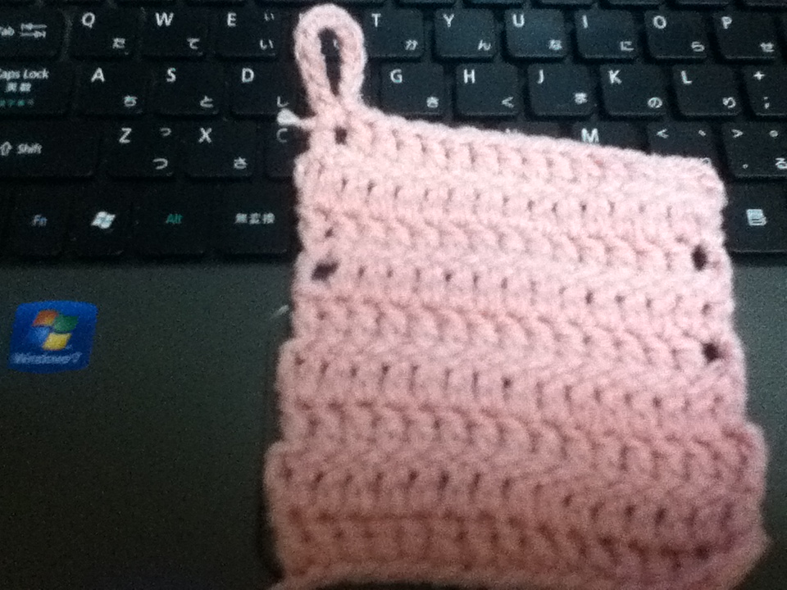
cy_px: 295
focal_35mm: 32
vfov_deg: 44.2
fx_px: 728
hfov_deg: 56.8
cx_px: 394
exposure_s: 1/30
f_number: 2.4
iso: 640
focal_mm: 3.85
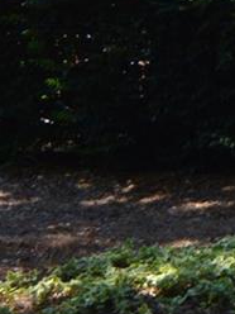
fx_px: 1720
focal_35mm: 190
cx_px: 745
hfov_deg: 6.9
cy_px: -249
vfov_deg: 9.9
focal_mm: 16
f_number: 10
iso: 400
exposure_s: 1/200
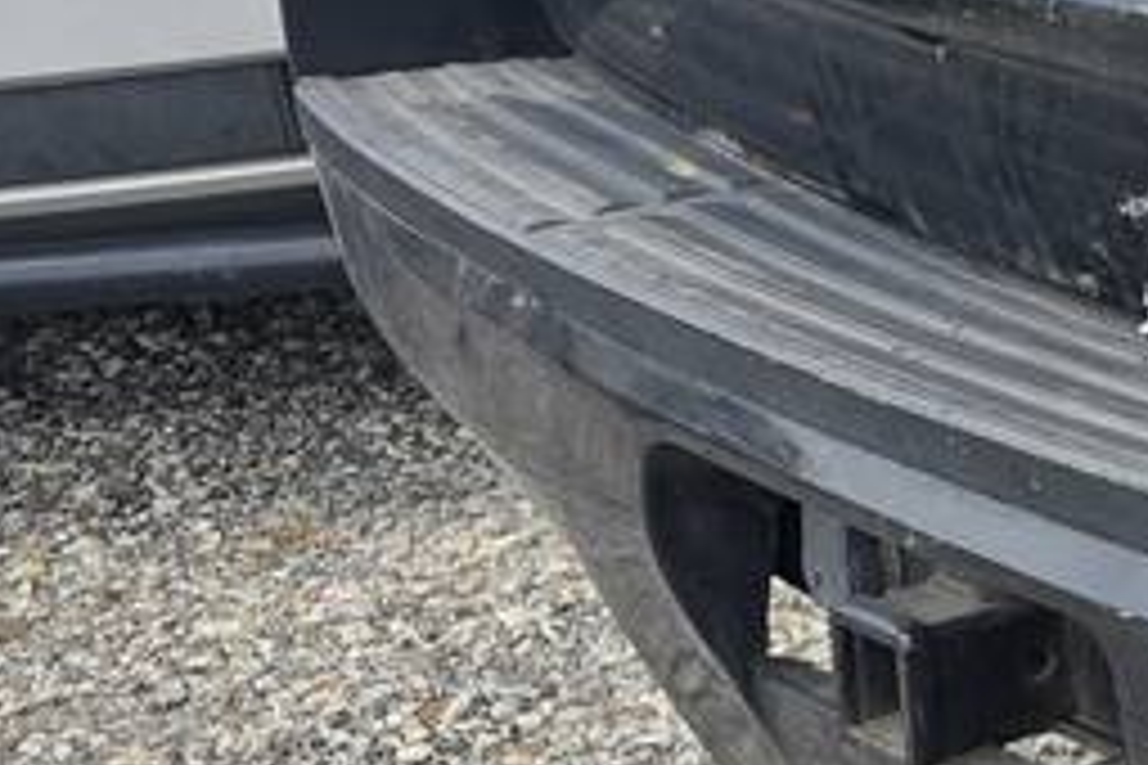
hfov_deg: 13.8
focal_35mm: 120
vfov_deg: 11.2
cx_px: 2476
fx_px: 3826
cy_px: -117
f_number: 1.7
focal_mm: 6.3
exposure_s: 1/360
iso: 12
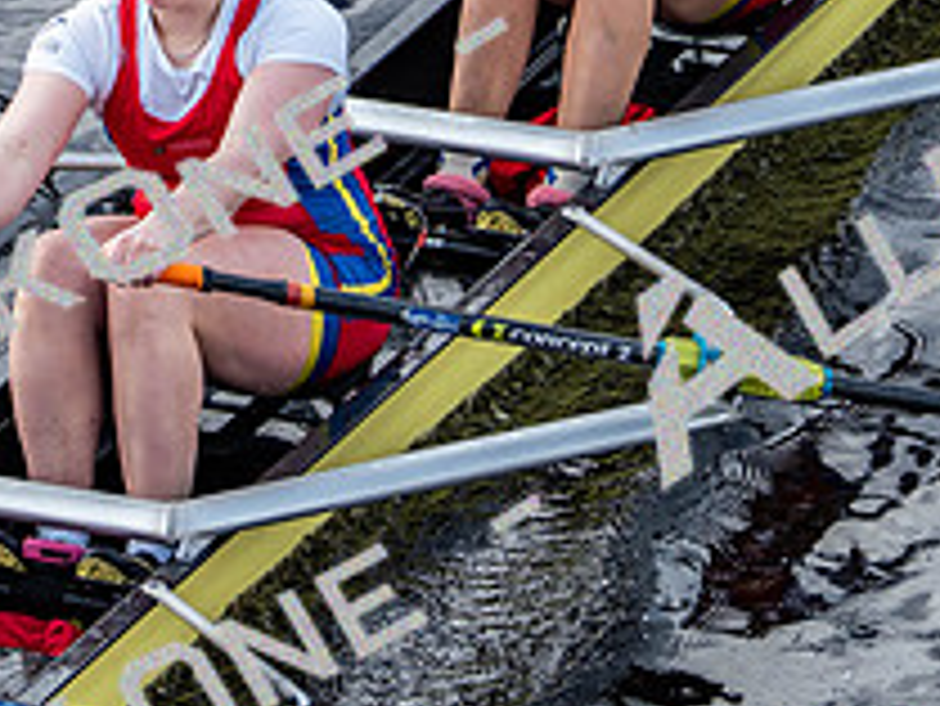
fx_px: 22443
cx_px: 252
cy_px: 61
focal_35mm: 826
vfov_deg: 1.8
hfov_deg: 2.4
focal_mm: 309
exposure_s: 1/1250
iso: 1000
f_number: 6.3
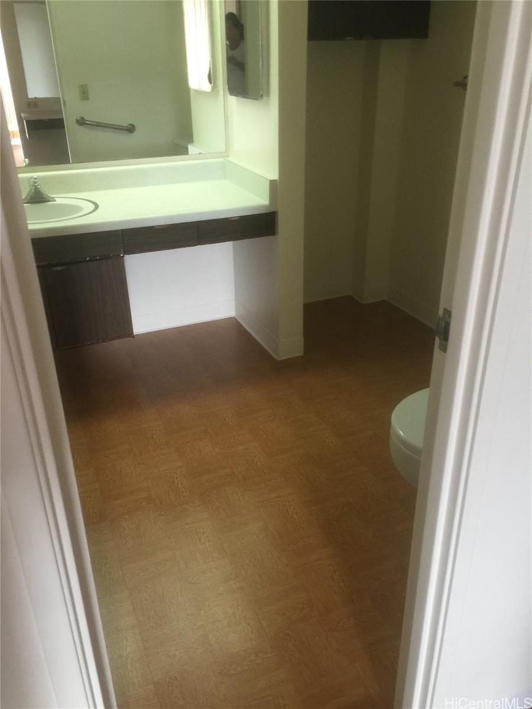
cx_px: 266
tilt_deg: -27.0
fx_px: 594
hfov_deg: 48.2
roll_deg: +1.4
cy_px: 354
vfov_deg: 61.7
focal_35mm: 29
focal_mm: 4.15
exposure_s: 1/15
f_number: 2.2
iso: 40
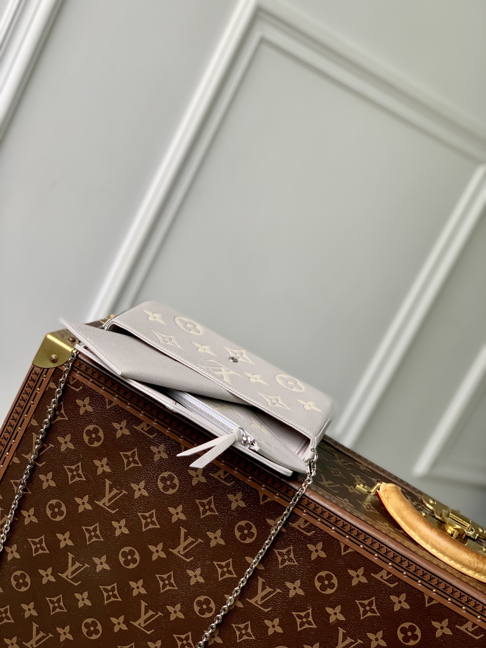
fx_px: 973
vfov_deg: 36.8
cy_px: 324
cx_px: 243
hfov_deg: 28.0
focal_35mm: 52
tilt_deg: -11.7
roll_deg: -27.1
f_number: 2.4
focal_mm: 6
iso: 64
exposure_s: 1/122
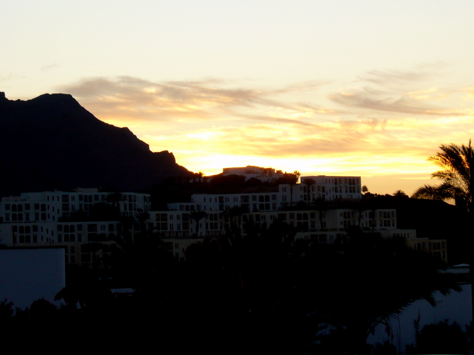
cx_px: 237
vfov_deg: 10.4
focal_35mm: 142
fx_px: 1944
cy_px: 178
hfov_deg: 13.9
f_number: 5.6
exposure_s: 1/40
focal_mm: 16.8
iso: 80
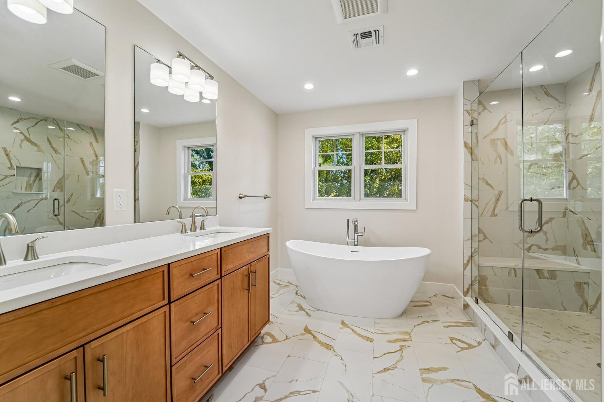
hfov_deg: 104.3
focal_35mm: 14
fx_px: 235
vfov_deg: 81.2
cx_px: 302
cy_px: 201
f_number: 8
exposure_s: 1/80
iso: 400
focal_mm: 14
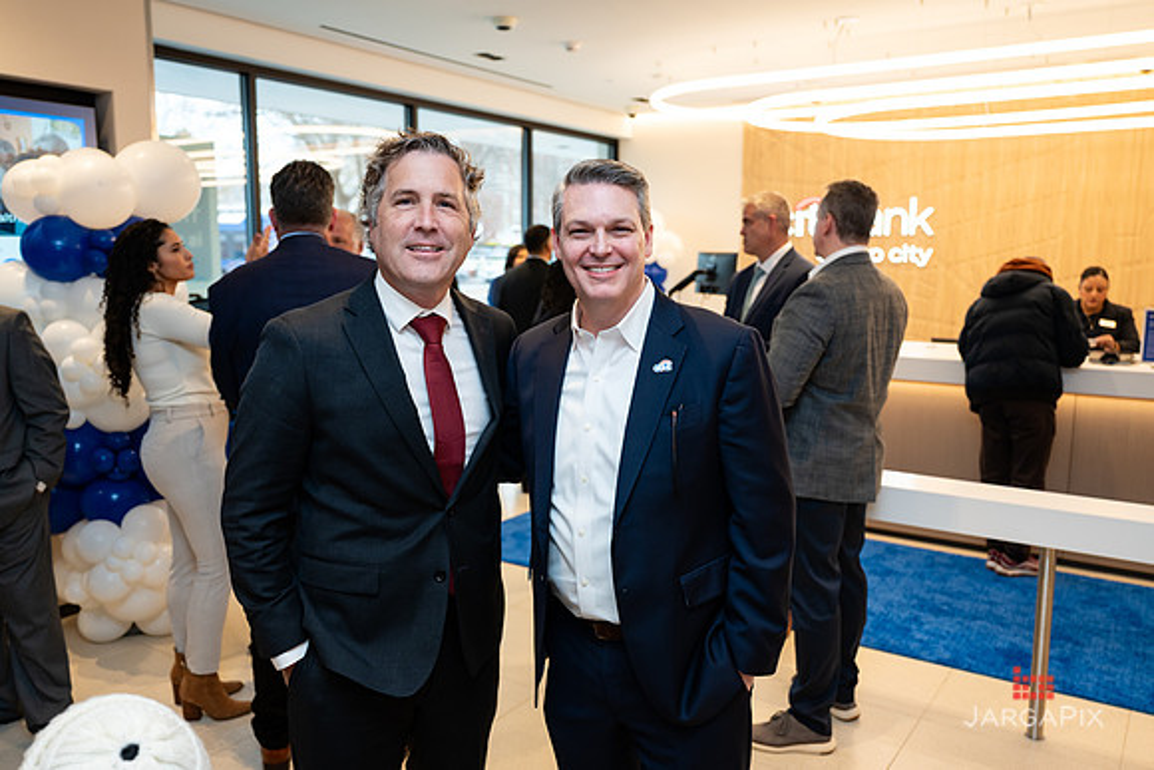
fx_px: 948
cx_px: 577
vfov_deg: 44.2
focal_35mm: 30
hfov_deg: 62.7
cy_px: 385
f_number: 3.2
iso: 320
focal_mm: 29
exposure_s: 1/160
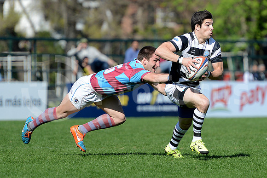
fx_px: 2003
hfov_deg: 7.6
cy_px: 89
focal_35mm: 270
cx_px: 134
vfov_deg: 5.1
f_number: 4
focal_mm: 270
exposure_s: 1/2000
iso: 320
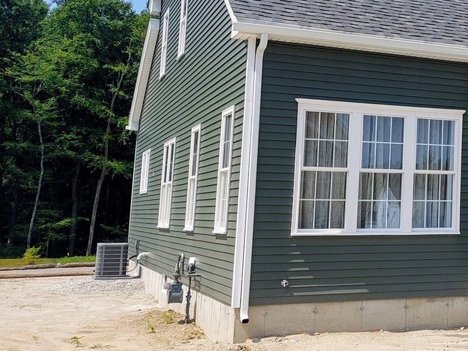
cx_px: 539
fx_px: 798
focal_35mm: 59
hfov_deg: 29.0
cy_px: 85
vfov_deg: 24.5
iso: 25
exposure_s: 1/1313
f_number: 1.8
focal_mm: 5.23
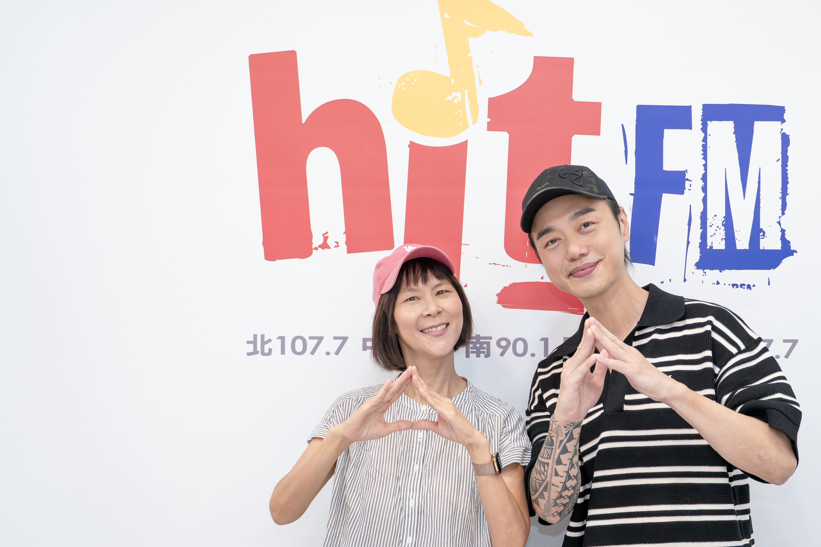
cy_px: 323
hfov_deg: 39.3
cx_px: 526
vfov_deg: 26.9
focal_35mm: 50
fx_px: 1140
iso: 250
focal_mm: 36
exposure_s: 1/160
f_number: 2.8
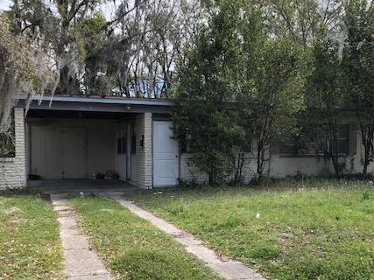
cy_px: 164
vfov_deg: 34.3
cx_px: 246
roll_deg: -0.7
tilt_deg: -2.7
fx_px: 454
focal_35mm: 42
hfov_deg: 44.2
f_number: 1.8
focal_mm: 3.99
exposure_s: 1/684
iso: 20
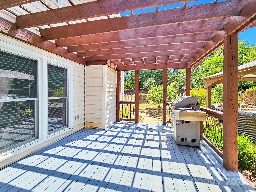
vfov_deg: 89.9
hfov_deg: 106.2
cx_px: 128
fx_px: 96
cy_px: 96
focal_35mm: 13
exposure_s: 1/929
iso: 50
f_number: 2.2
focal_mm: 2.2
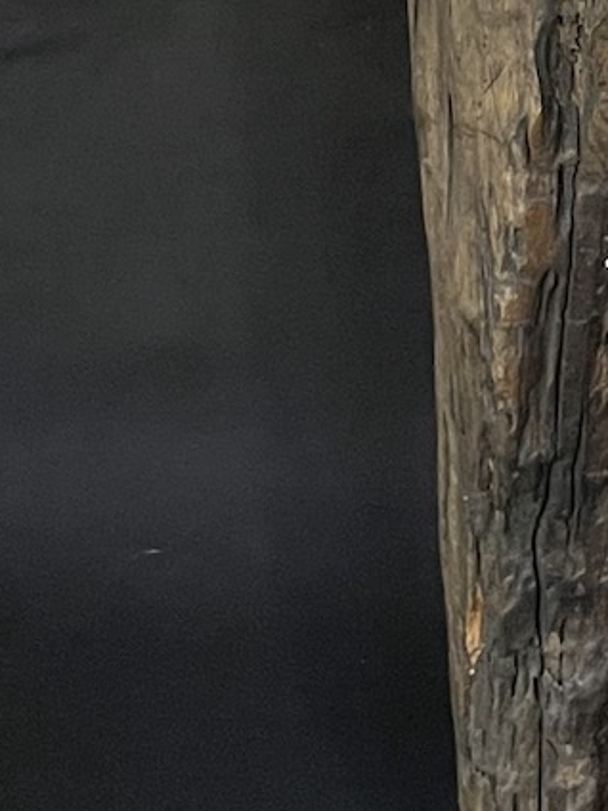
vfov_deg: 13.1
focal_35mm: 135
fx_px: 3162
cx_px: 937
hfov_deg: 10.6
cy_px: -702
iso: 640
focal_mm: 5.1
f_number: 1.6
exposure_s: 1/30
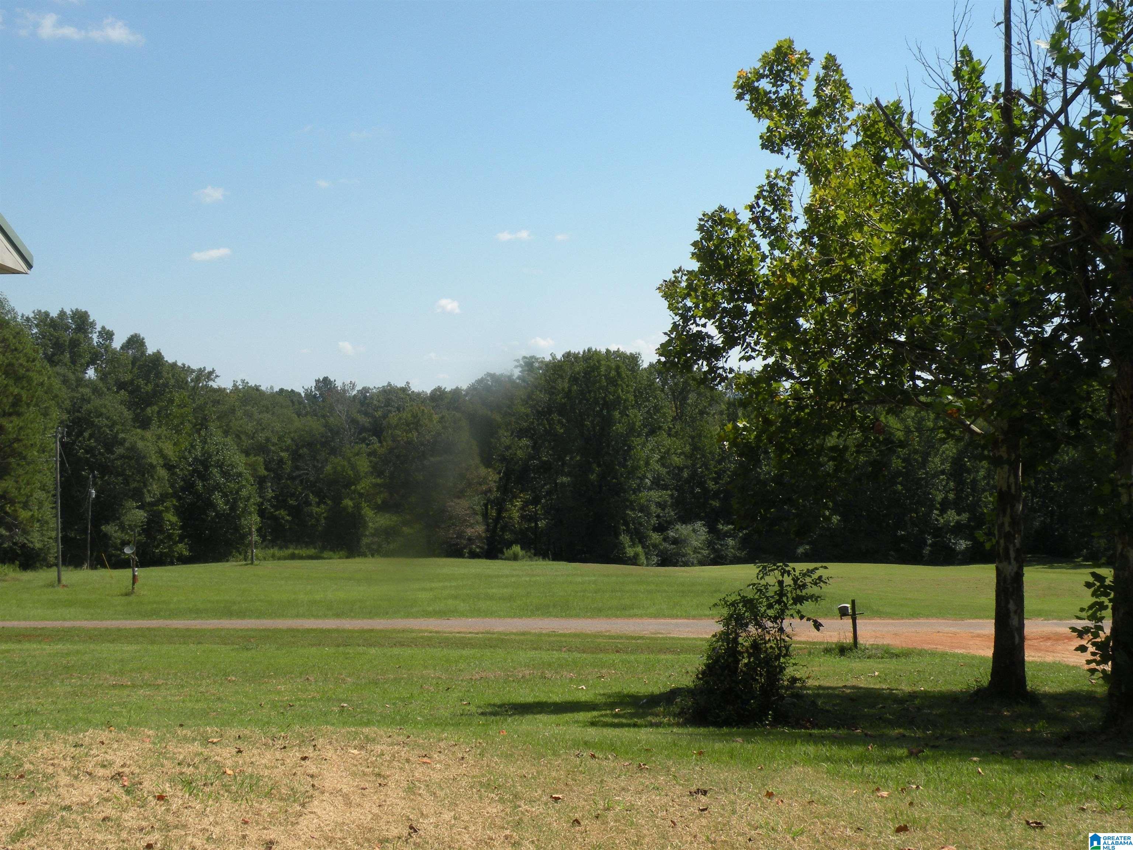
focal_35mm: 42
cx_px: 566
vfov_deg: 34.3
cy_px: 425
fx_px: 1375
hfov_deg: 44.8
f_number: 6.3
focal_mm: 7.4
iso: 64
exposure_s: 1/272
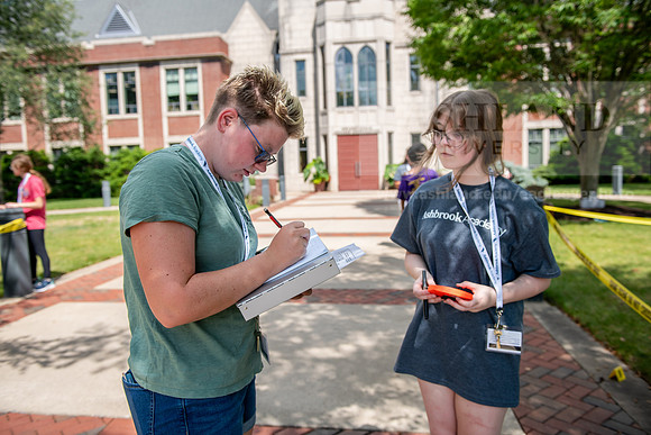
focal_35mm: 29
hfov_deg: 63.6
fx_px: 525
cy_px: 218
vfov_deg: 45.0
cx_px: 326
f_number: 3.5
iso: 125
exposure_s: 1/500
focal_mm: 29
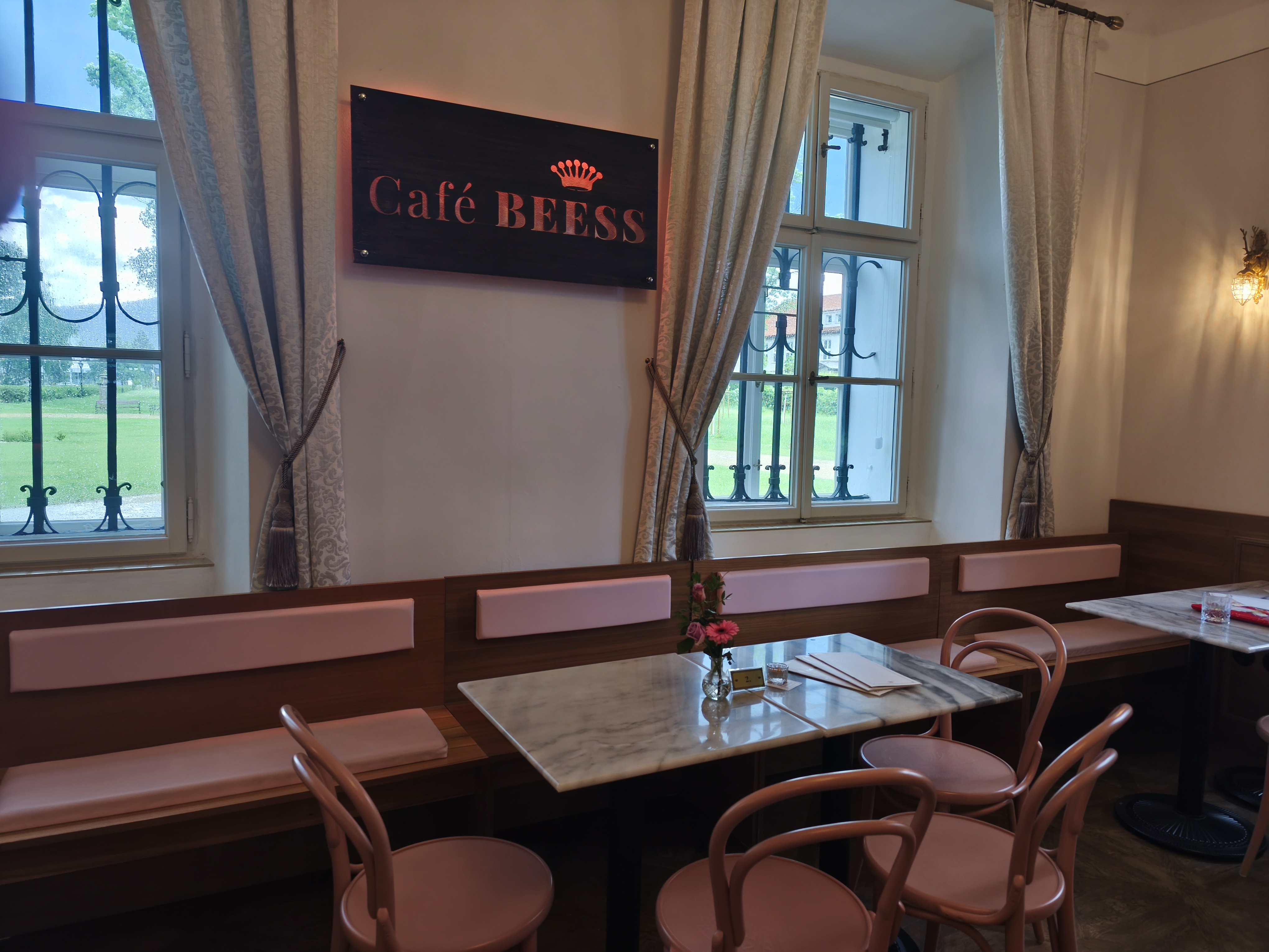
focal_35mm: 23
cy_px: 476
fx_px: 843
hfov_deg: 73.9
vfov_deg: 58.9
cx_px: 634
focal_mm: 6.14
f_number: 1.65
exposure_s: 1/50
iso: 500
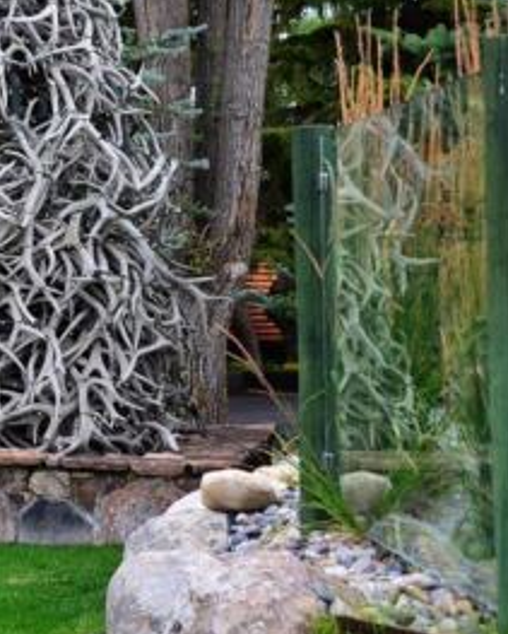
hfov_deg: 15.5
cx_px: -234
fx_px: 1729
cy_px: 189
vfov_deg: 20.7
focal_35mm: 92
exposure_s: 1/100
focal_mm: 27
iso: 200
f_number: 5
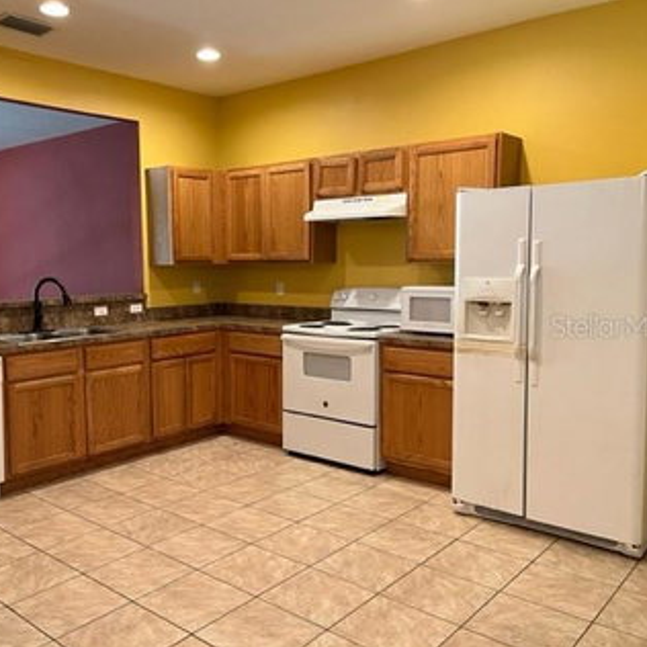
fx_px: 656
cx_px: 243
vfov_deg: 52.5
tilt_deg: -6.6
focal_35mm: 31
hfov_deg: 52.0
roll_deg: +0.4
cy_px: 326
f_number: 1.6
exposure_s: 1/60
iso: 160
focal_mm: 5.1
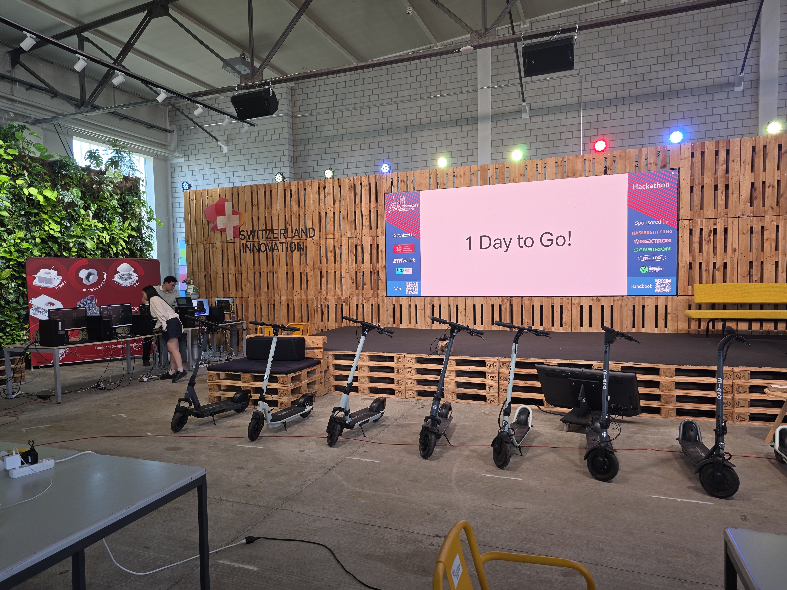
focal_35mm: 23
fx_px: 523
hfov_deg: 73.9
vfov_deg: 58.9
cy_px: 295
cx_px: 394
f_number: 1.7
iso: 32
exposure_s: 1/60
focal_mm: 6.25
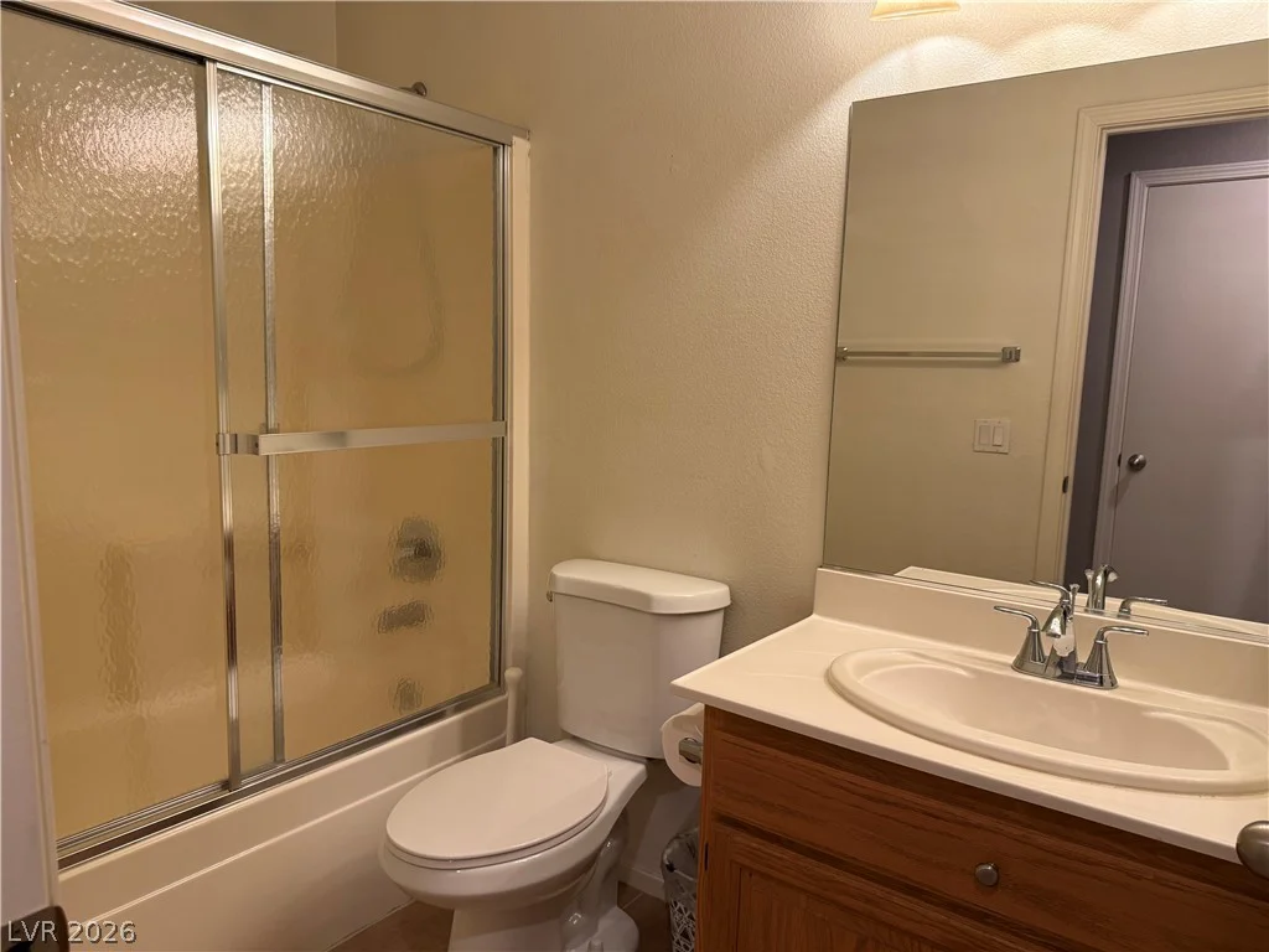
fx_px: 880
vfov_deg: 56.8
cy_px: 476
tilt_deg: -7.4
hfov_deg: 71.6
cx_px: 634
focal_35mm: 24
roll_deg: -1.3
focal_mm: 6.76
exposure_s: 1/120
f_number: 1.78
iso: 200
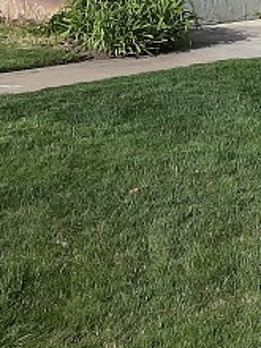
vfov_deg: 15.5
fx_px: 1216
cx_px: 486
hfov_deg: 11.3
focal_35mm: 121
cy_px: -109
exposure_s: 1/2421
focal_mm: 3.93
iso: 40
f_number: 1.7
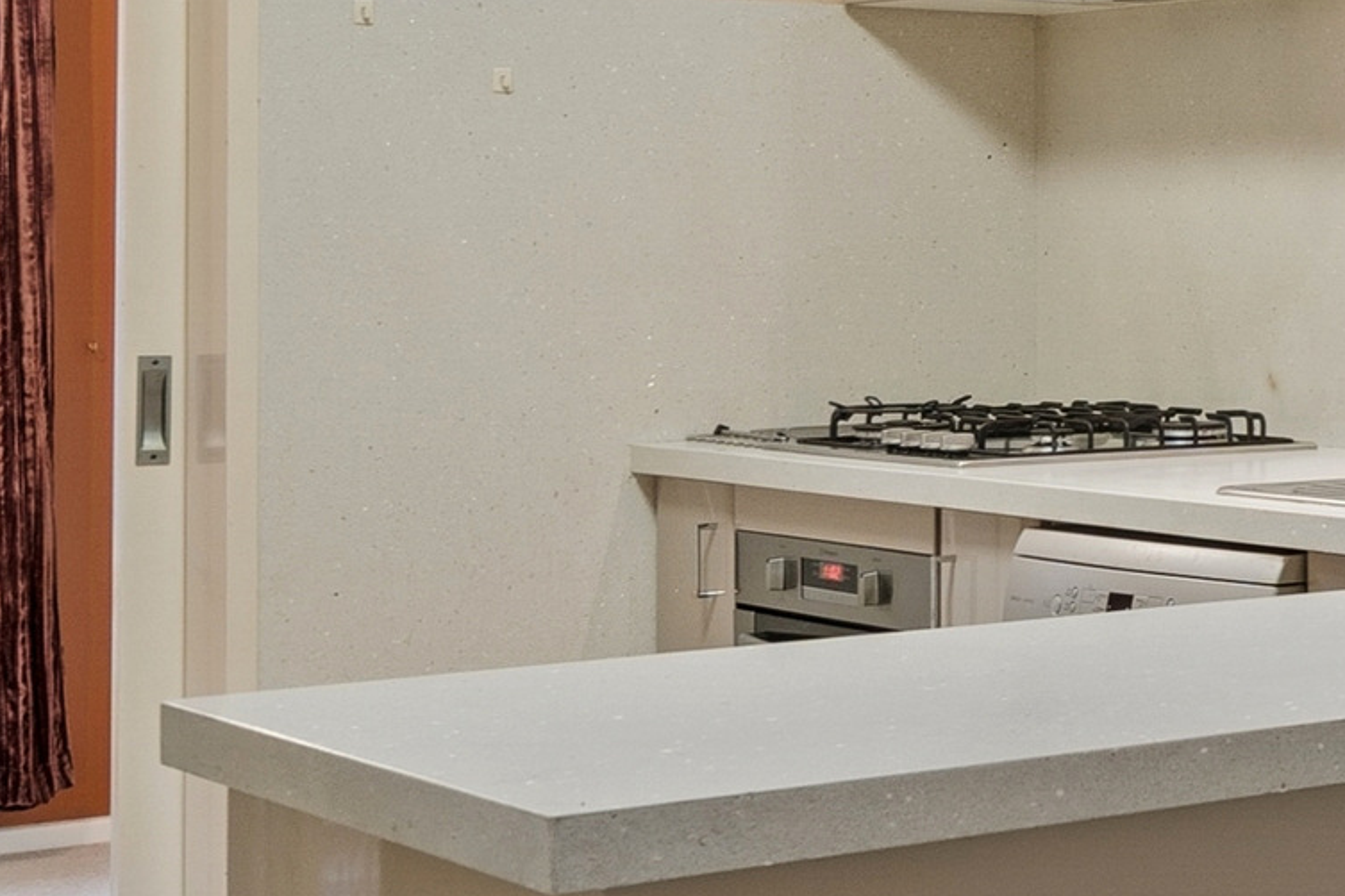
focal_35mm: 85
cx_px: 2436
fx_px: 3175
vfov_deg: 16.0
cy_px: 181
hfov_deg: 18.5
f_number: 8
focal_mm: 16
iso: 320
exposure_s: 1/6
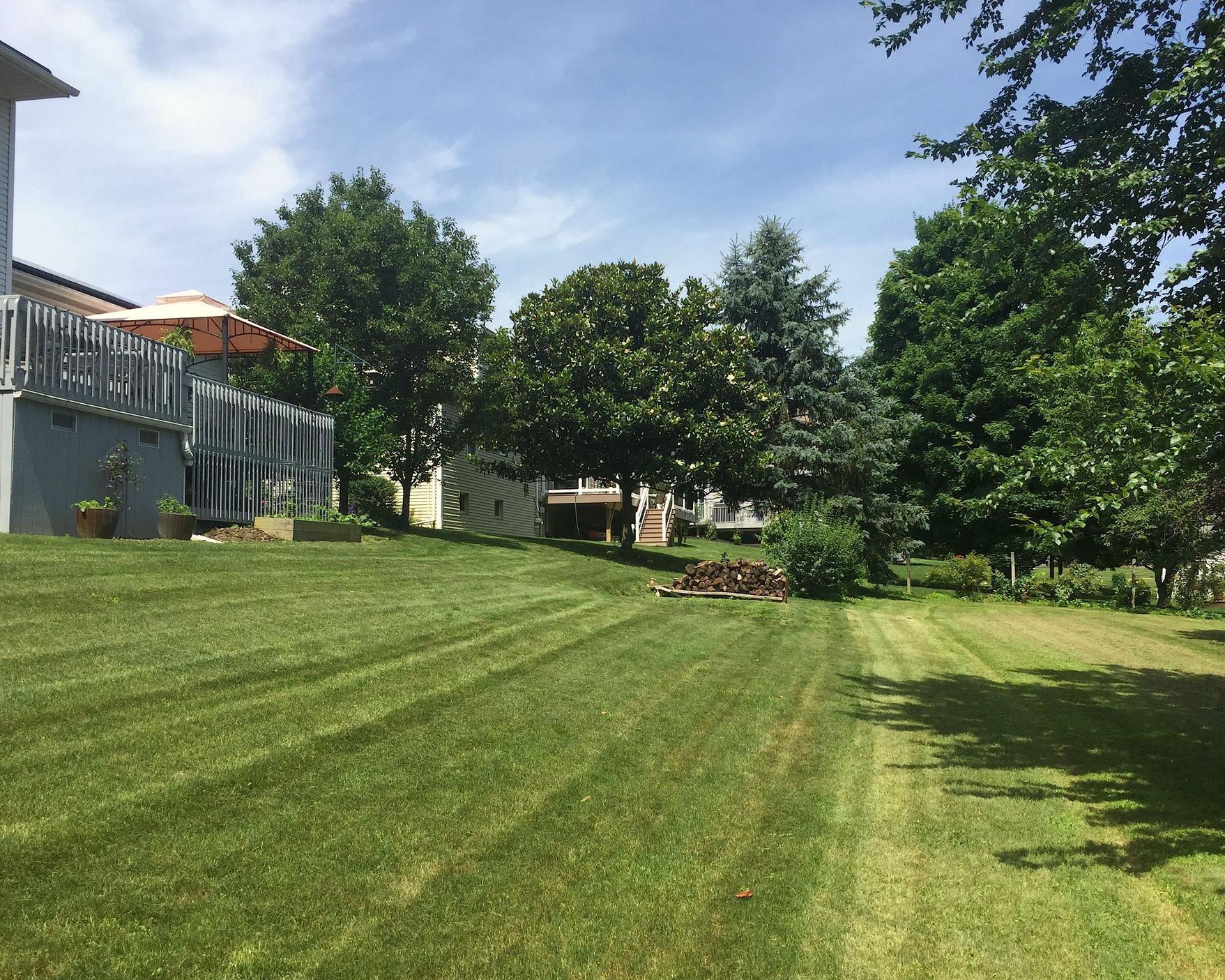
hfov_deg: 54.1
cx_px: 674
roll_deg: -0.1
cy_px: 523
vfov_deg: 44.5
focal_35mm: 33
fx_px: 1196
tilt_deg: +2.6
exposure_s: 1/1883
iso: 32
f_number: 2.2
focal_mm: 4.15
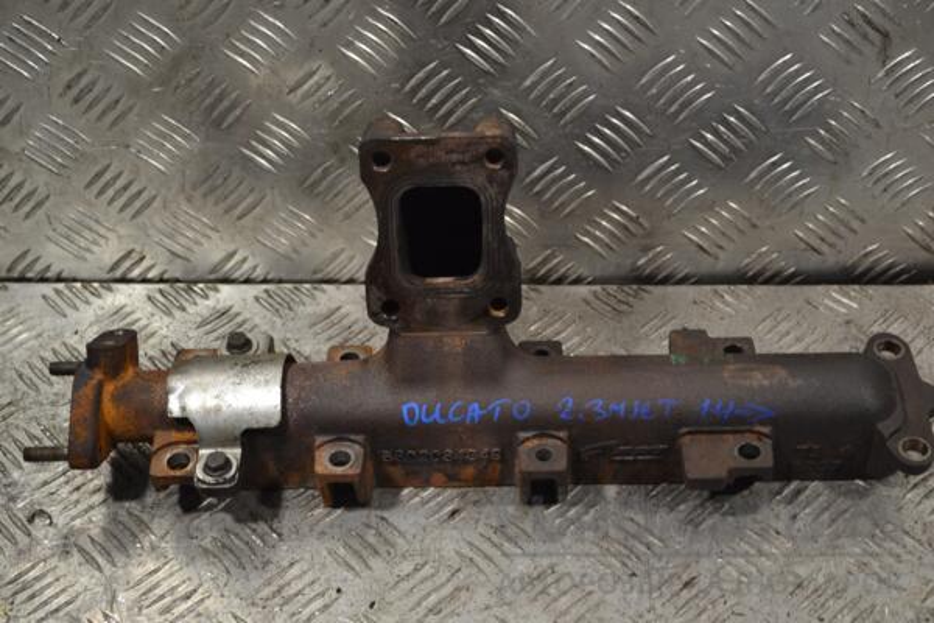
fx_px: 1479
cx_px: 467
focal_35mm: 57
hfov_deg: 35.1
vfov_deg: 23.8
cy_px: 312
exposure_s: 1/100
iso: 400
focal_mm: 38
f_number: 5
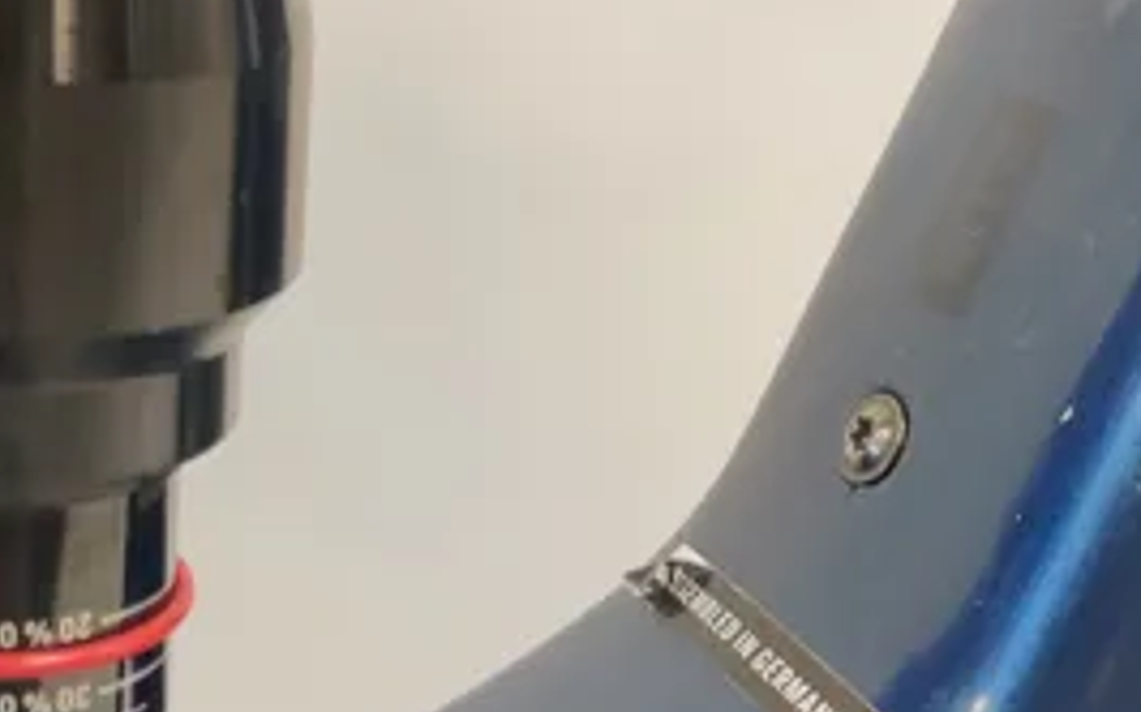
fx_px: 2673
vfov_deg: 15.2
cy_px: 343
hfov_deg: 24.0
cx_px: 725
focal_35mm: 86
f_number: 1.65
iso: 500
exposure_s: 1/25
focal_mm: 4.75
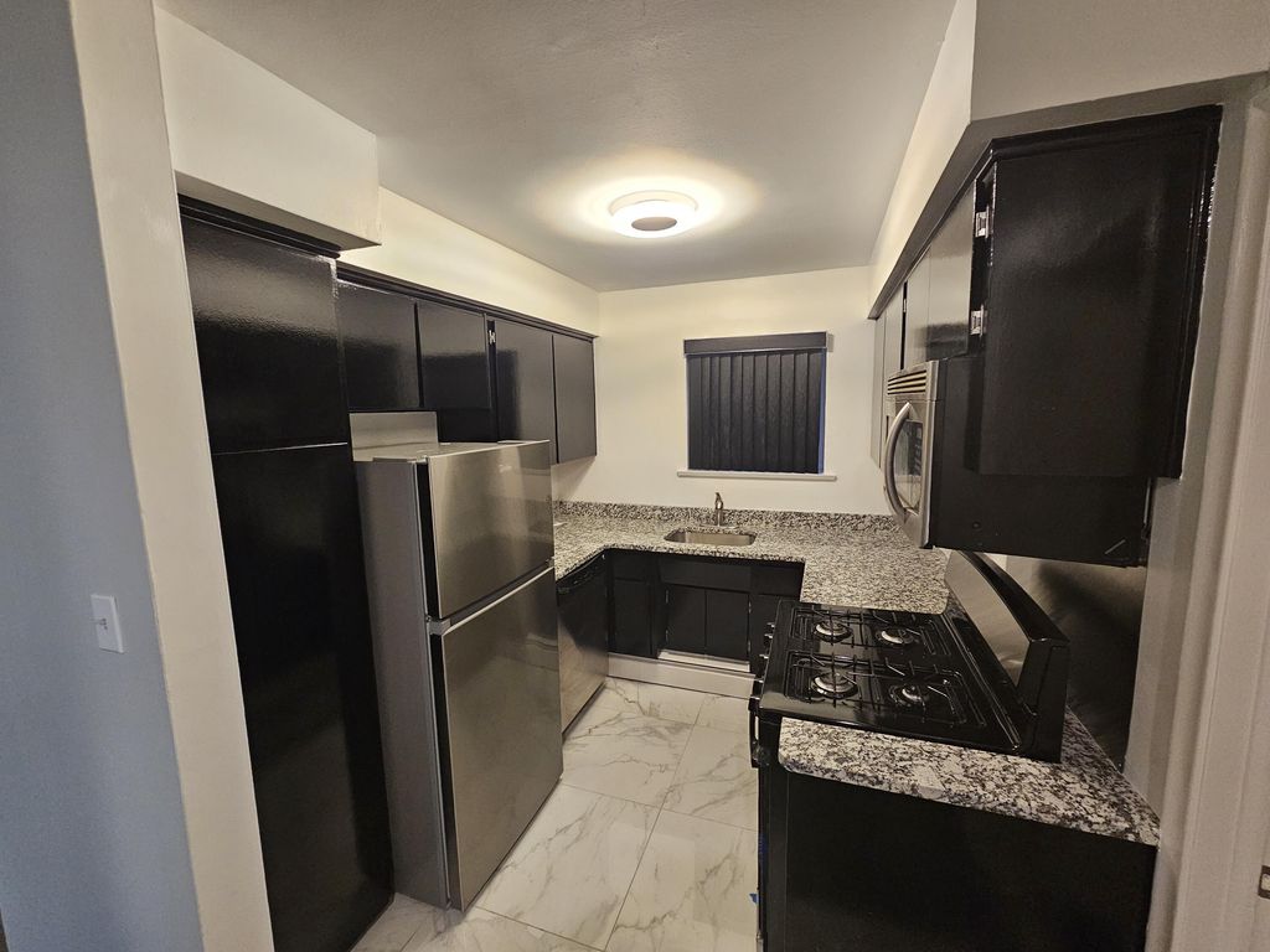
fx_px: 477
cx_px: 635
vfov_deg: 89.9
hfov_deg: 106.2
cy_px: 476
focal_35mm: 13
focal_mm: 2.2
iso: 320
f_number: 2.2
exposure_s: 1/40
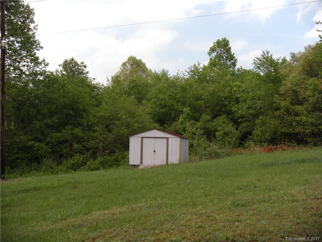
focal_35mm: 49
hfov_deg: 38.9
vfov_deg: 29.7
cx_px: 161
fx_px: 456
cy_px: 121
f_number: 4.1
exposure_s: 1/370
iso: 64
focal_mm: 8.2
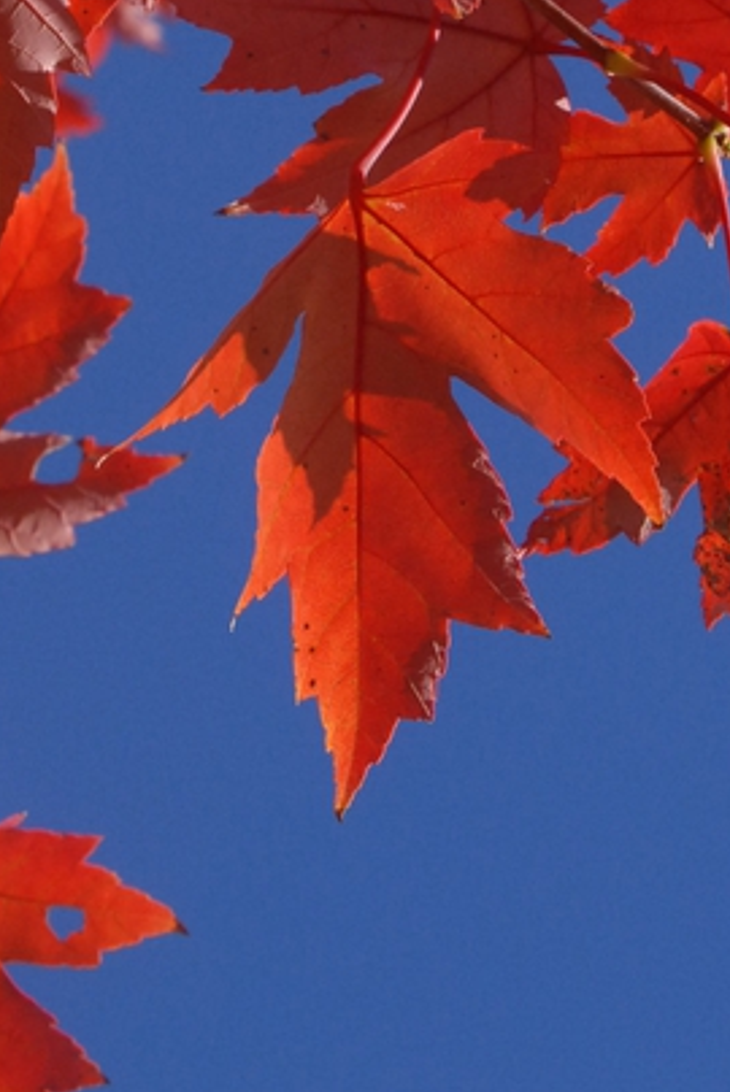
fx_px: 5313
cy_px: -111
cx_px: 415
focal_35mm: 175
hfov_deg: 7.9
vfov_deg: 11.6
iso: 400
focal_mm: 46
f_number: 9
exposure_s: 1/320
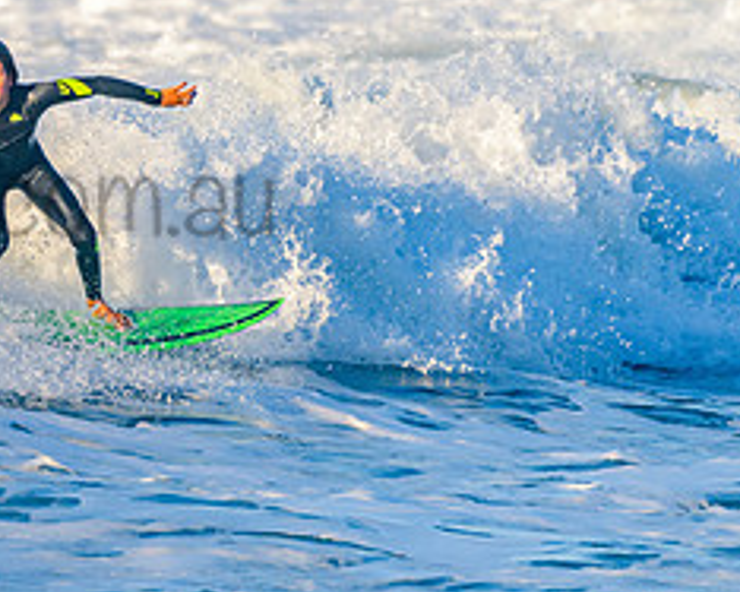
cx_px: -60
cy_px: 163
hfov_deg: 1.4
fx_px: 30977
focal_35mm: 1415
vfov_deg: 1.1
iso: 360
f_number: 5.6
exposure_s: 1/2000
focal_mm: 500
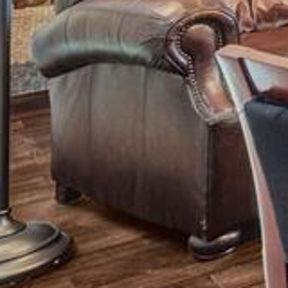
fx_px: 922
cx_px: 886
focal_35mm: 98
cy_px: -189
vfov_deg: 15.8
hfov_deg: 10.9
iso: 320
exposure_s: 1/10
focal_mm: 18
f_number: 7.1
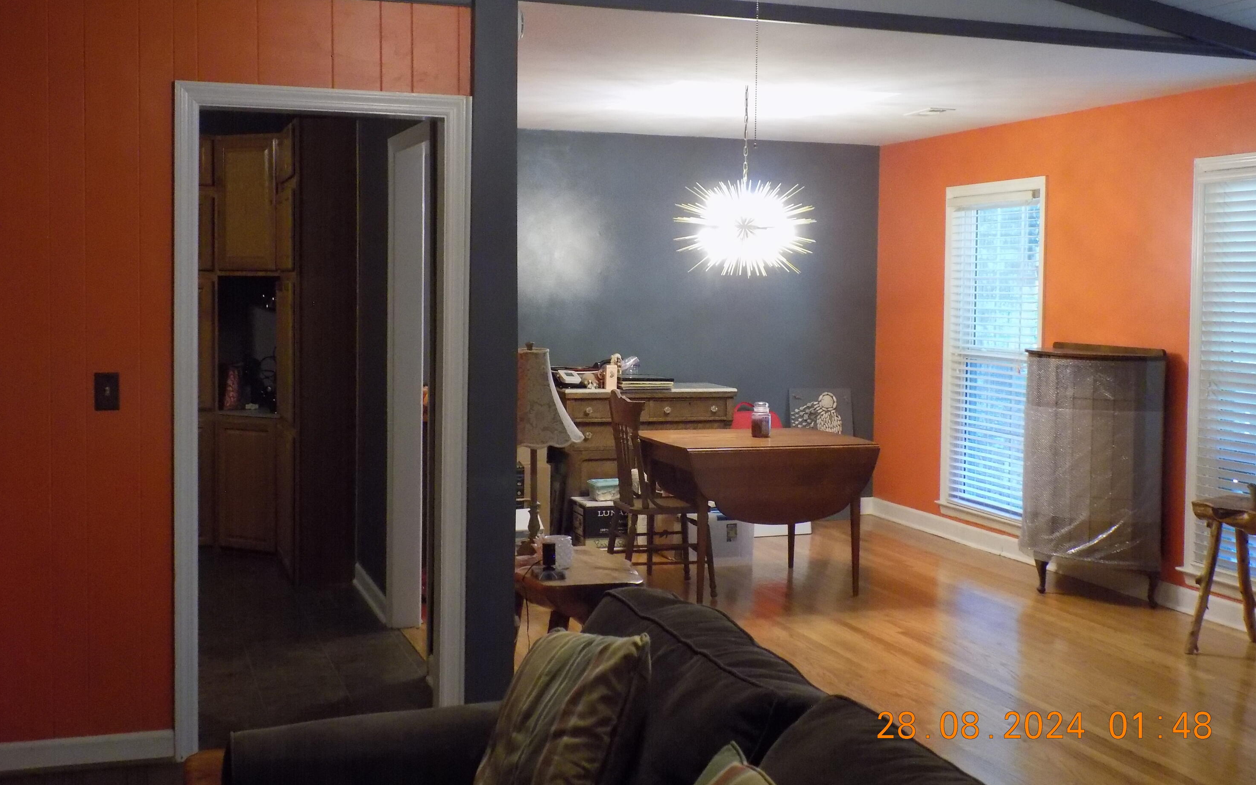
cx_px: 637
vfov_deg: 32.0
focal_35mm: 40
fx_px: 1369
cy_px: 357
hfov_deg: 49.3
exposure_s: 1/13
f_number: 3.5
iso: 400
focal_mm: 6.6
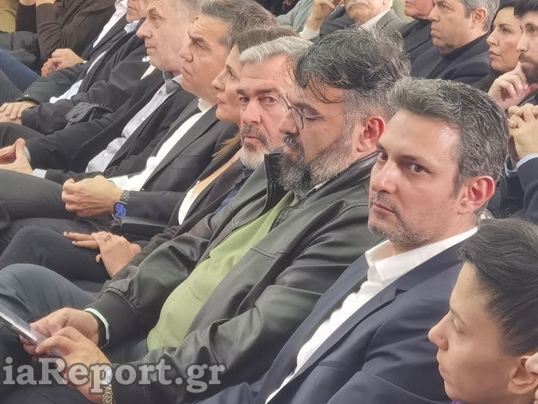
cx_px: 72
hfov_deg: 14.7
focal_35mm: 133
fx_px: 2067
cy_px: 169
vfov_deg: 11.1
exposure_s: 1/50
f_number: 1.9
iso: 160
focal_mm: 6.71
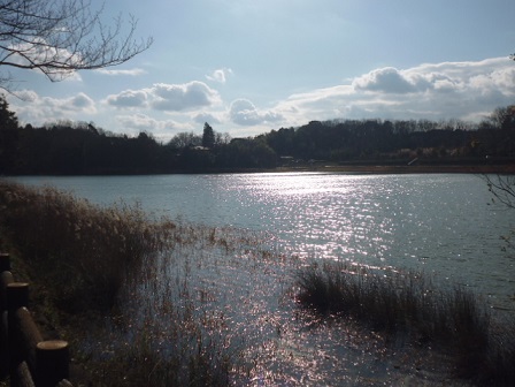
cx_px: 258
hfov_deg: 45.8
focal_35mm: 41
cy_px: 194
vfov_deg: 35.1
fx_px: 610
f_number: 11
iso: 100
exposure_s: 1/500
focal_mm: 7.2
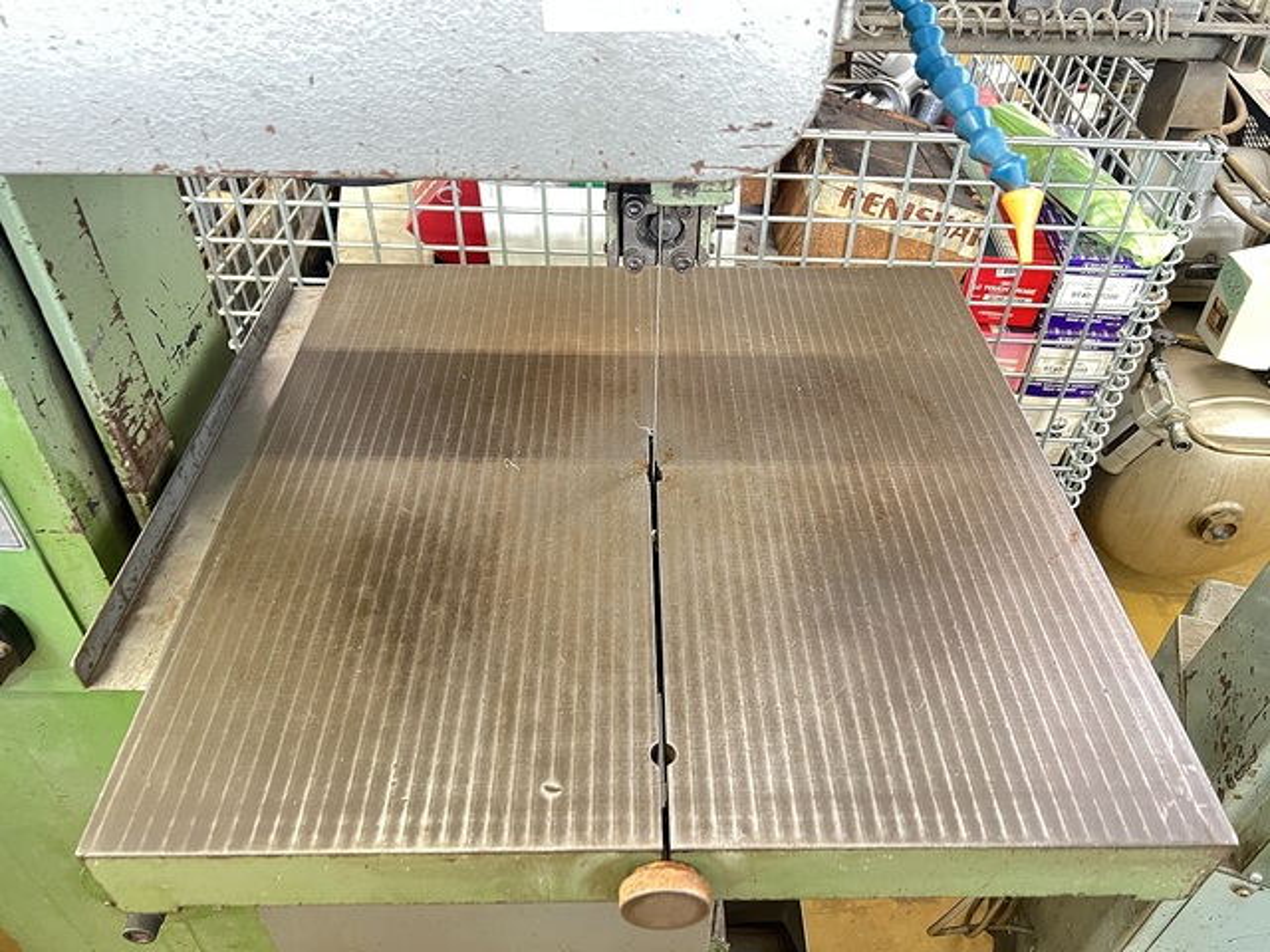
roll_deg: -1.4
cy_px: 476
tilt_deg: -41.4
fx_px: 954
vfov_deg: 53.1
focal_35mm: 26
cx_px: 635
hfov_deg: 67.3
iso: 640
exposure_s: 1/30
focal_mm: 5.7
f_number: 1.5
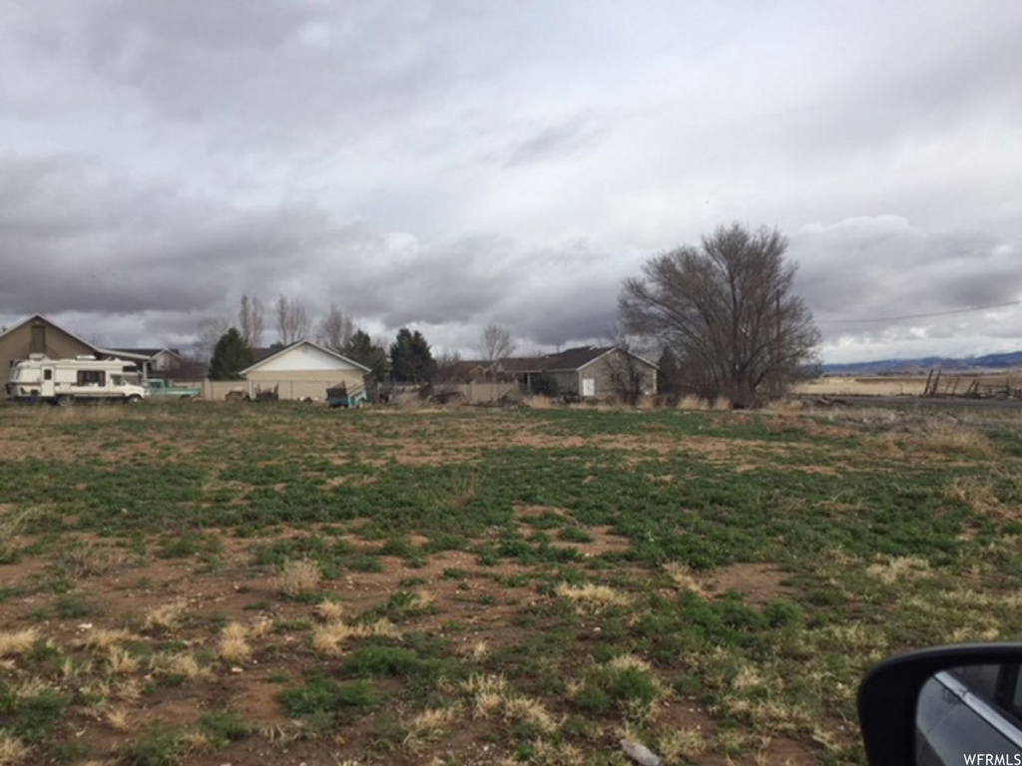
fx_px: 856
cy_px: 383
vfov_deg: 48.2
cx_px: 511
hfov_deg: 61.7
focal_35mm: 29
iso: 32
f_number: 2.2
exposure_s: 1/2198
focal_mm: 4.15
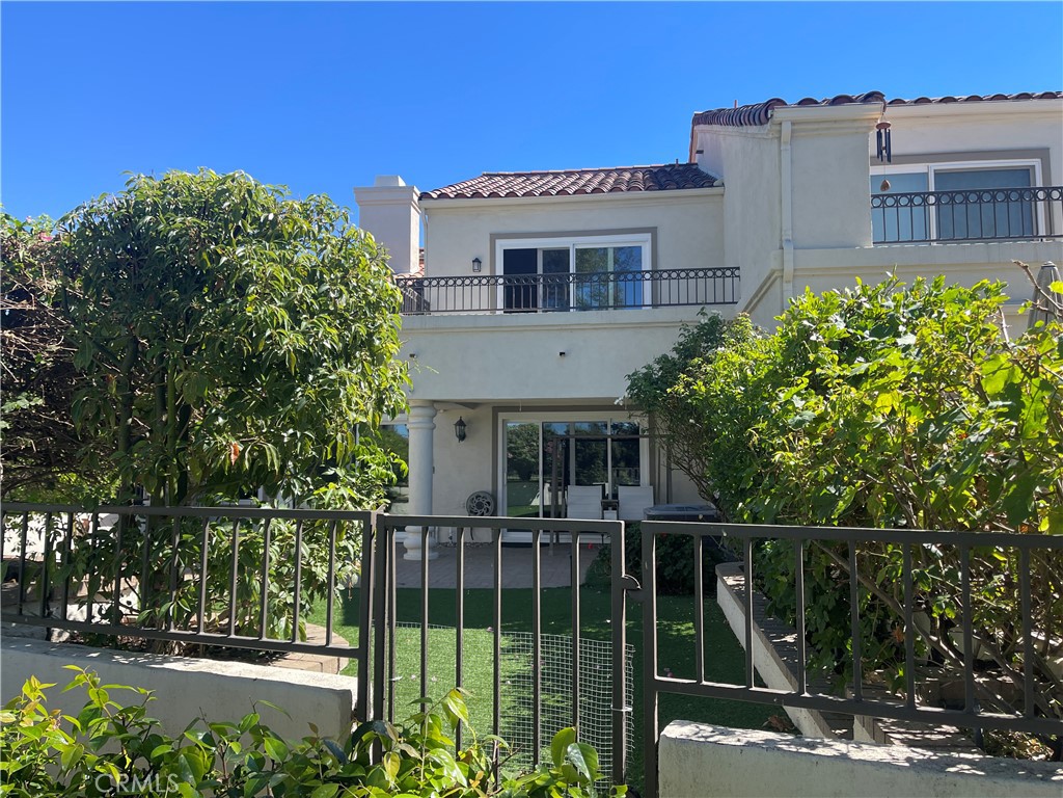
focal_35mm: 25
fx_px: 768
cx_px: 532
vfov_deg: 54.9
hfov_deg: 69.4
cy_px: 399
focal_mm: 5.1
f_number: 1.6
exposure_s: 1/1130
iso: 32
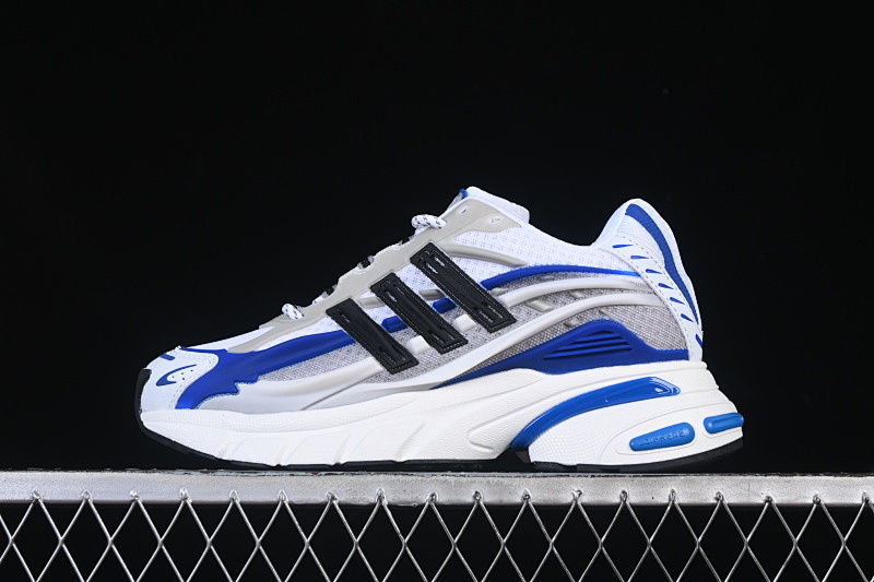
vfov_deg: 18.2
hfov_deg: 27.0
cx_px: 437
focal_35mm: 75
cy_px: 291
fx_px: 1820
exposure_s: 1/80
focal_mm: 50
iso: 160
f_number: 8
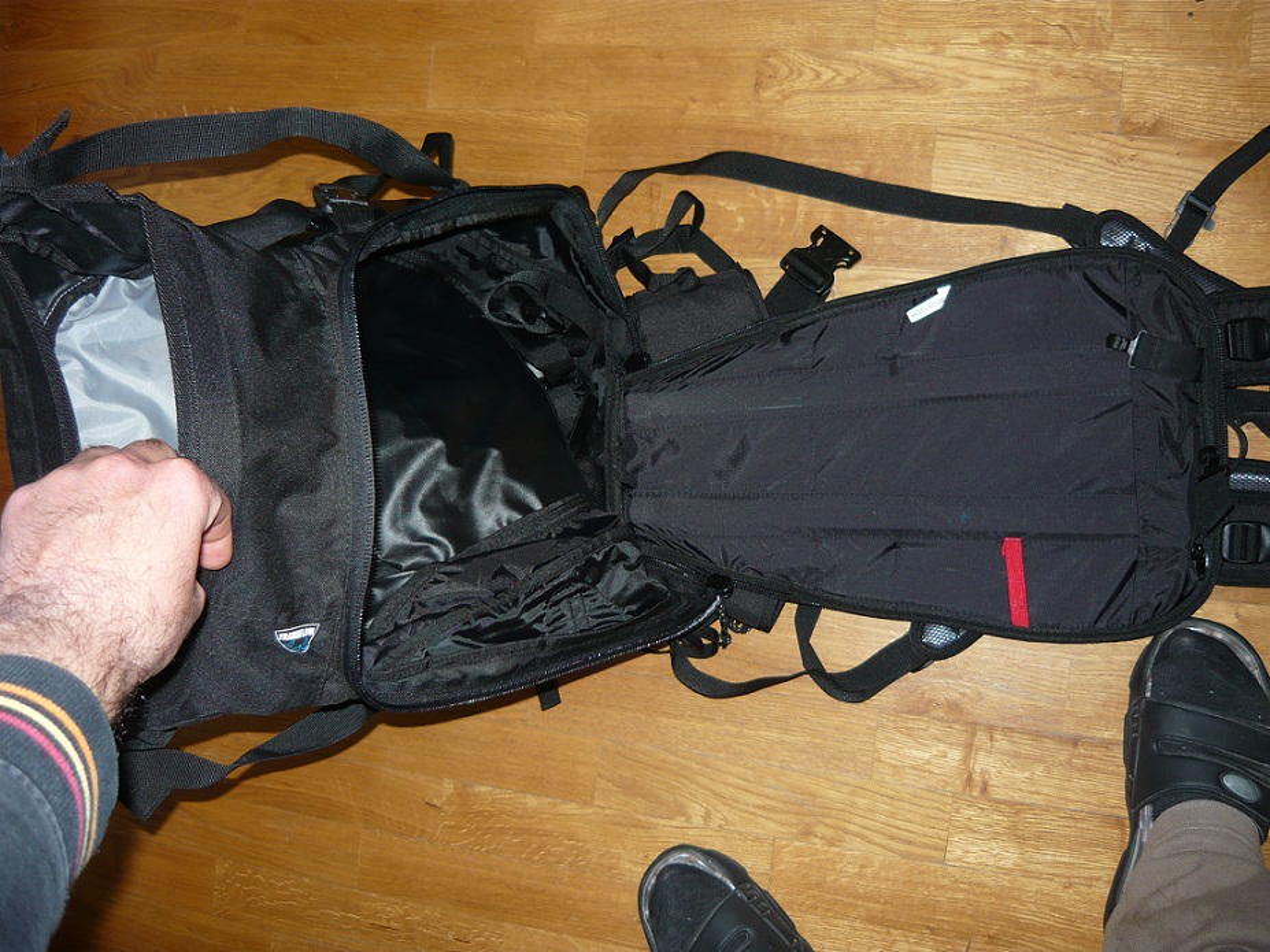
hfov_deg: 55.4
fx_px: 1211
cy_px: 476
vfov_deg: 42.9
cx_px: 635
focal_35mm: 33
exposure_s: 1/30
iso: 100
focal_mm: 5.5
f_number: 2.8
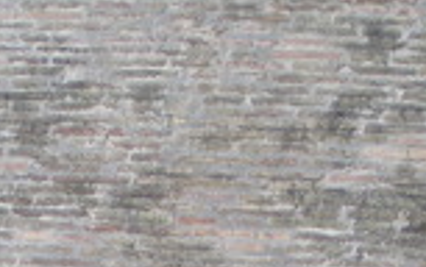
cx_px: 150
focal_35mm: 158
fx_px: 1836
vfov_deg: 8.0
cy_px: 531
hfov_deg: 13.2
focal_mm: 6.3
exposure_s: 1/72
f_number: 3.1
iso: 50
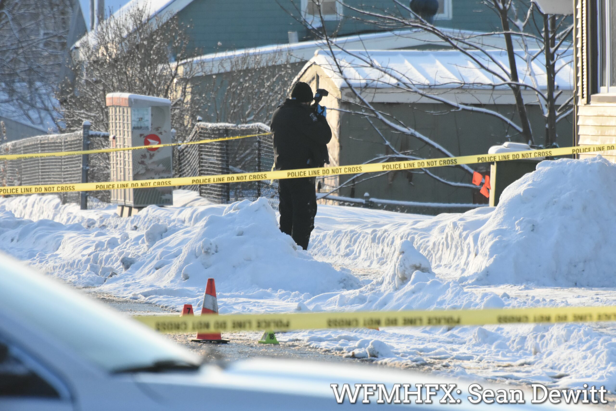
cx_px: 308
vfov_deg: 3.1
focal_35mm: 450
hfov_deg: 4.6
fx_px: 7700
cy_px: 206
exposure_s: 1/3333
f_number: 8
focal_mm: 300
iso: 4000
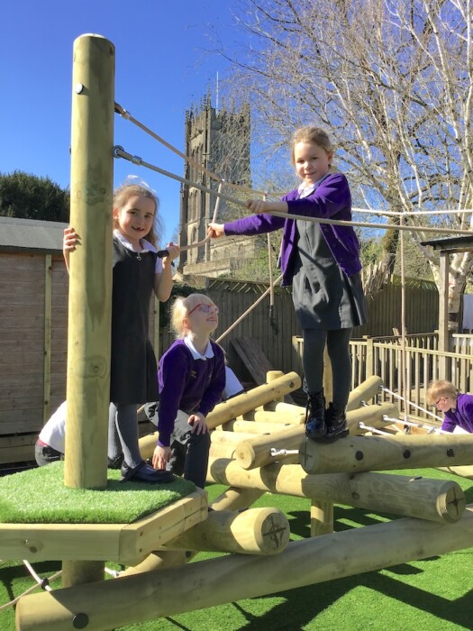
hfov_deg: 45.4
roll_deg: +0.1
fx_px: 565
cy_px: 316
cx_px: 236
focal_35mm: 31
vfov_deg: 58.4
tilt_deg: +1.0
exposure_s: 1/574
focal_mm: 3.3
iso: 25
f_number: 2.4
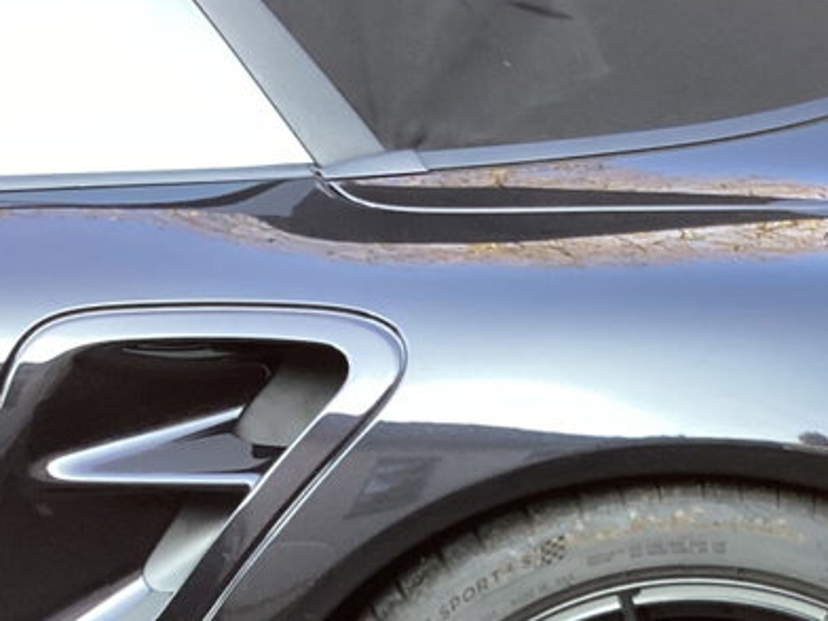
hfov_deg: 23.7
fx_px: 1937
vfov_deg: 17.4
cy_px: 739
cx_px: 695
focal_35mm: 81
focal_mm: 3.3
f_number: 2.4
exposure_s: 1/120
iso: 80
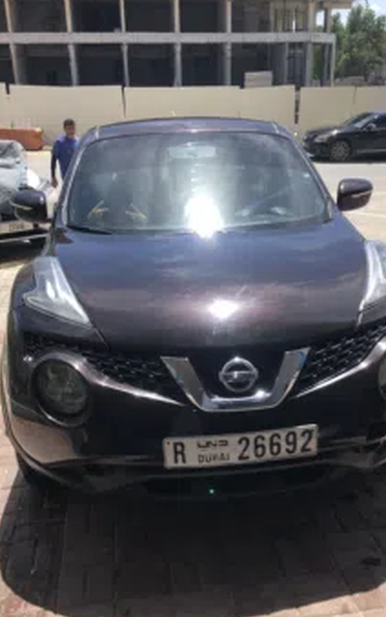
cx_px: 217
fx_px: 589
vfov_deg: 55.1
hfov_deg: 36.2
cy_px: 351
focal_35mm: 35
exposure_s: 1/1297
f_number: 1.8
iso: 20
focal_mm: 4
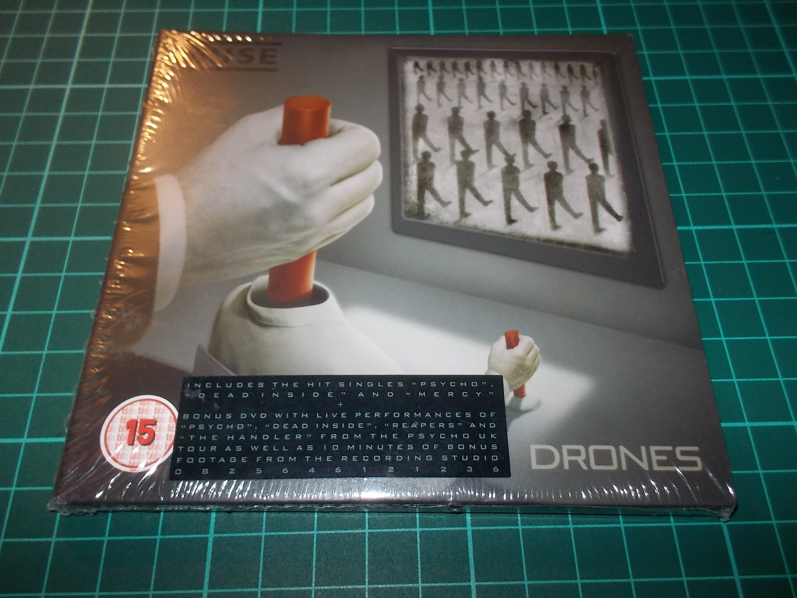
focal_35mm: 29
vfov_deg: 48.2
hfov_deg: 61.7
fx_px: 668
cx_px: 398
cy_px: 299
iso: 200
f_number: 3.3
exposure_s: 1/30
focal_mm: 4.1
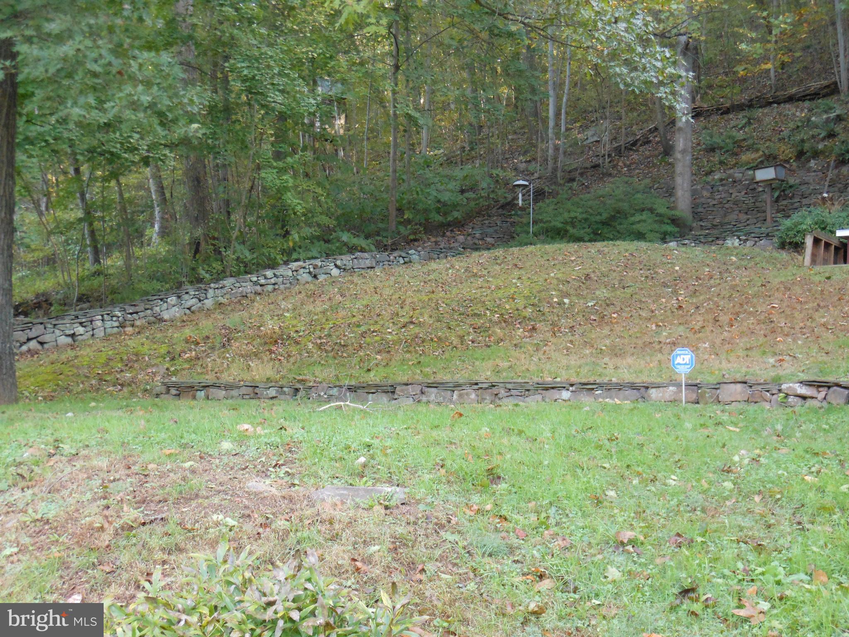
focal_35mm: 50
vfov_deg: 29.1
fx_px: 1226
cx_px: 424
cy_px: 318
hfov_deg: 38.2
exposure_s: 1/60
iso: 500
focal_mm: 8.9
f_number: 4
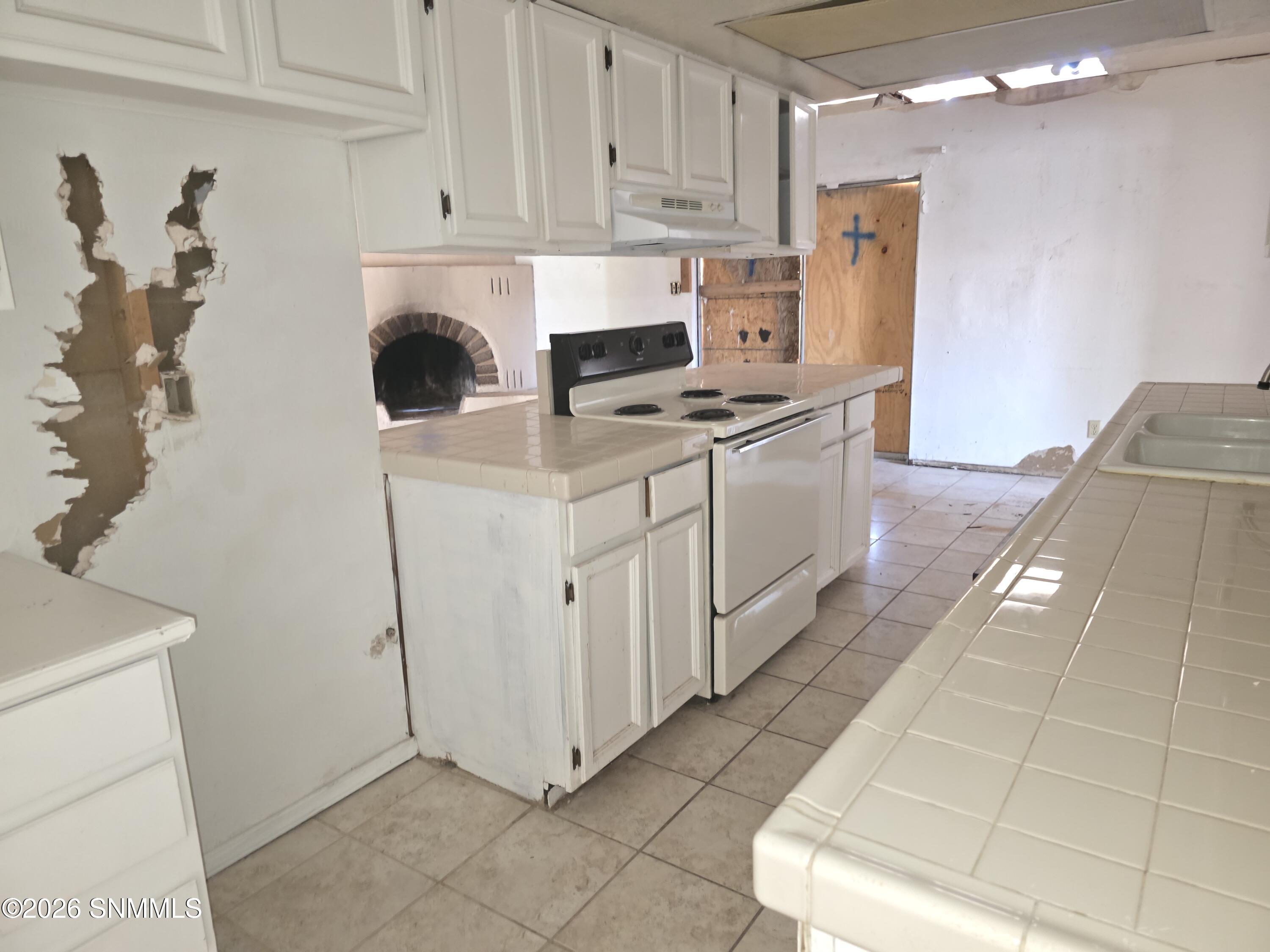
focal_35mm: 23
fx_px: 844
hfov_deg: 73.9
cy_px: 476
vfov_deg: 58.9
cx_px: 635
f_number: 1.7
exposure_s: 1/12
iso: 1250
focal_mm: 6.3
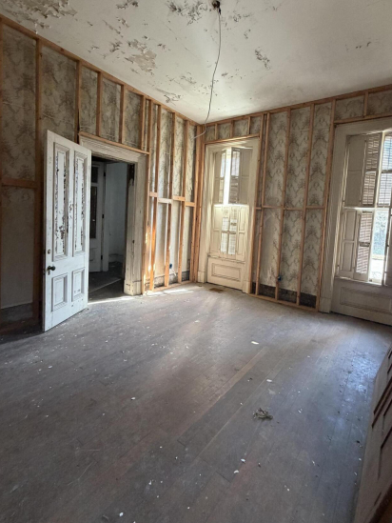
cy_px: 235
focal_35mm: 17
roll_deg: -3.1
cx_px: 210
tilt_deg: -2.2
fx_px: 257
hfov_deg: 74.6
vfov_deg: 90.7
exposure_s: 1/74
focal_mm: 2.22
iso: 320
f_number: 2.2
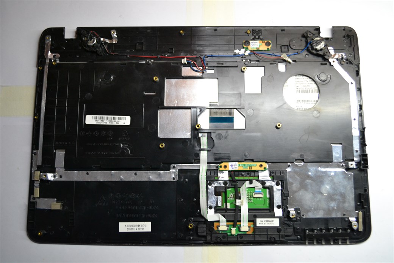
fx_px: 328
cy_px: 132
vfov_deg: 43.6
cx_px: 197
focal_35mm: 30
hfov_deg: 61.9
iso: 1000
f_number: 3.8
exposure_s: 1/60
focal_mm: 20
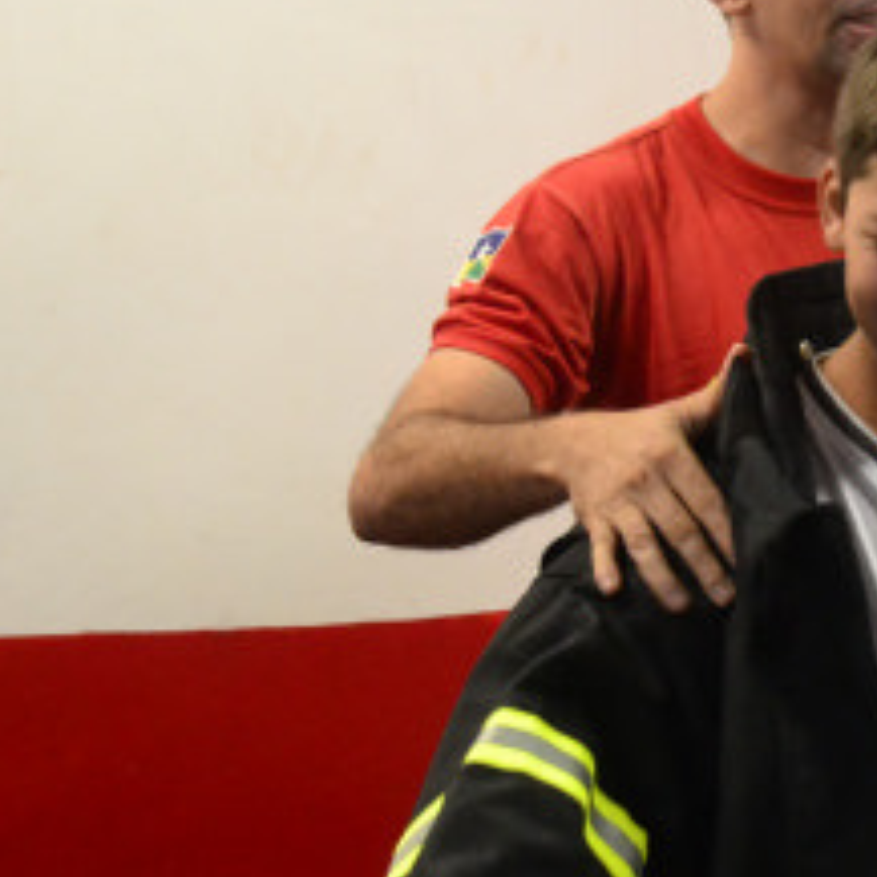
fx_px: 3698
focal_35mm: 129
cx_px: 873
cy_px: 422
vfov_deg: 13.5
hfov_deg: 13.3
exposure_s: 1/60
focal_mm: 44
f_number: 4.5
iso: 3200
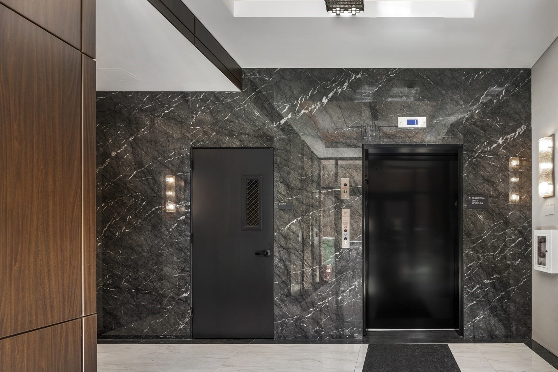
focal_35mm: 20
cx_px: 391
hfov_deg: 79.9
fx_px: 310
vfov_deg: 60.8
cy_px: 240
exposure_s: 2.5
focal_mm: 14
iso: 64
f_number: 5.6
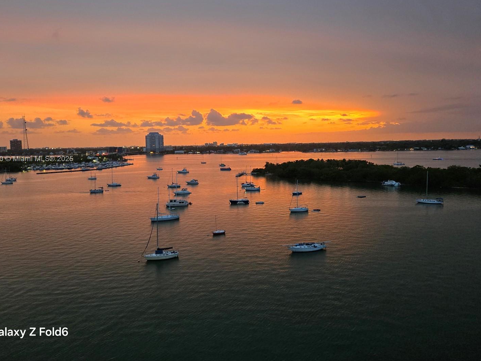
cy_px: 159
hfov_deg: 67.3
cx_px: 237
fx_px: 361
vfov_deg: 53.0
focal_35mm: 26
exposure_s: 1/120
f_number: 1.8
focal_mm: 5.4
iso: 400
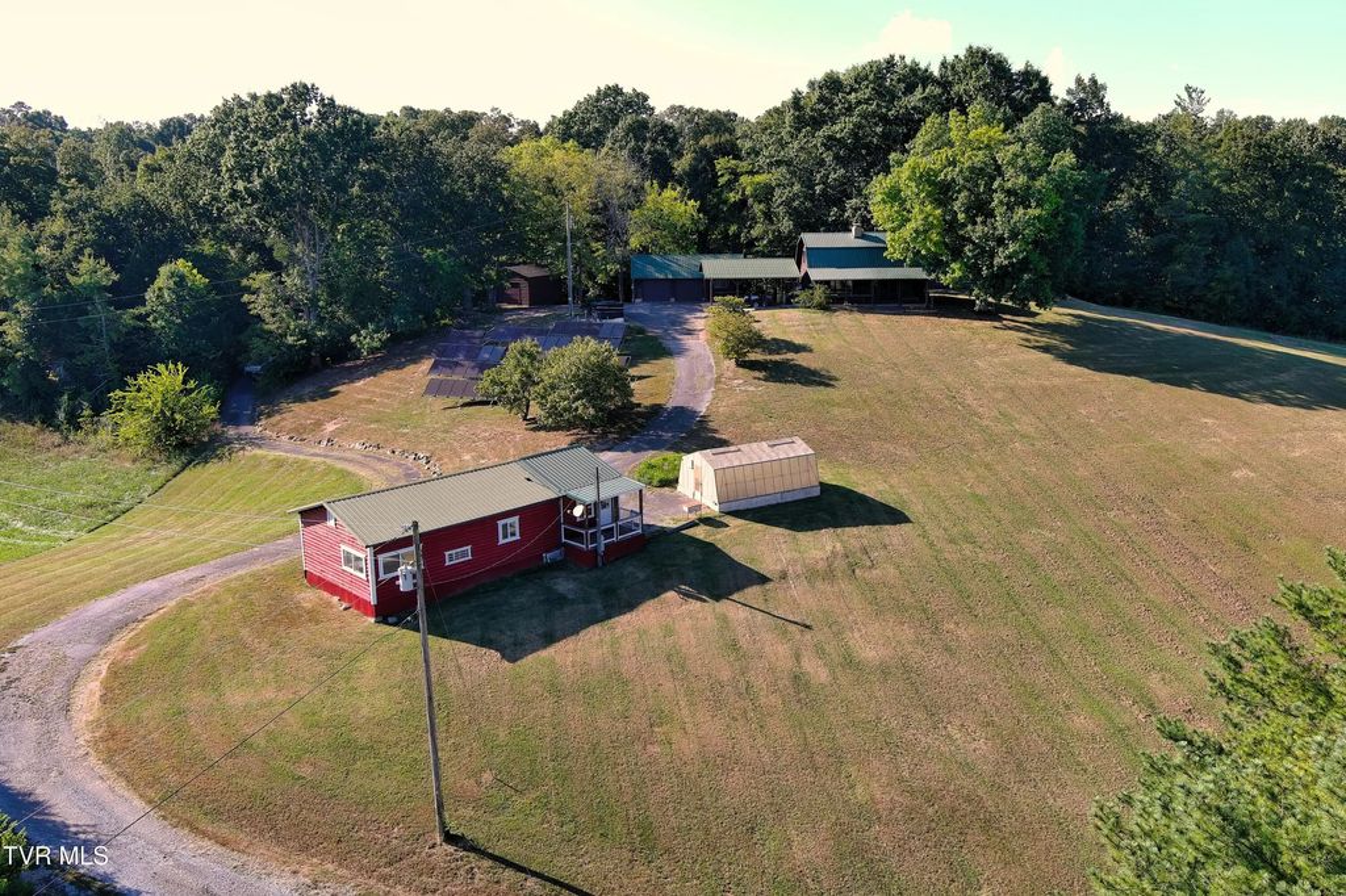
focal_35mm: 29
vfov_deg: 44.9
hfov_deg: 63.7
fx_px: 1084
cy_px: 448
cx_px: 673
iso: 100
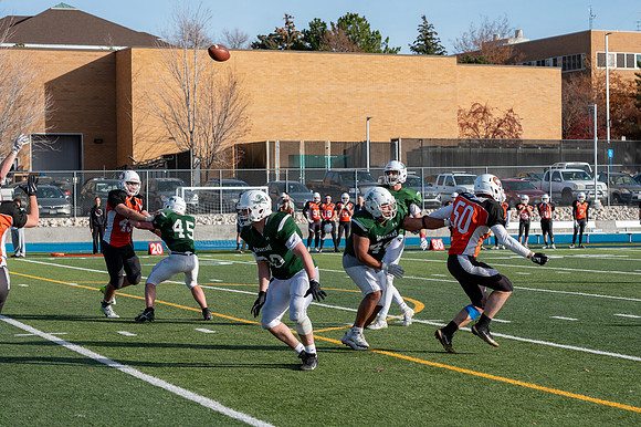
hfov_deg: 20.4
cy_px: 196
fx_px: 1782
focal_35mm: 100
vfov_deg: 13.6
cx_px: 373
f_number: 5
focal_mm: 86
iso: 320
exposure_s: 1/2500
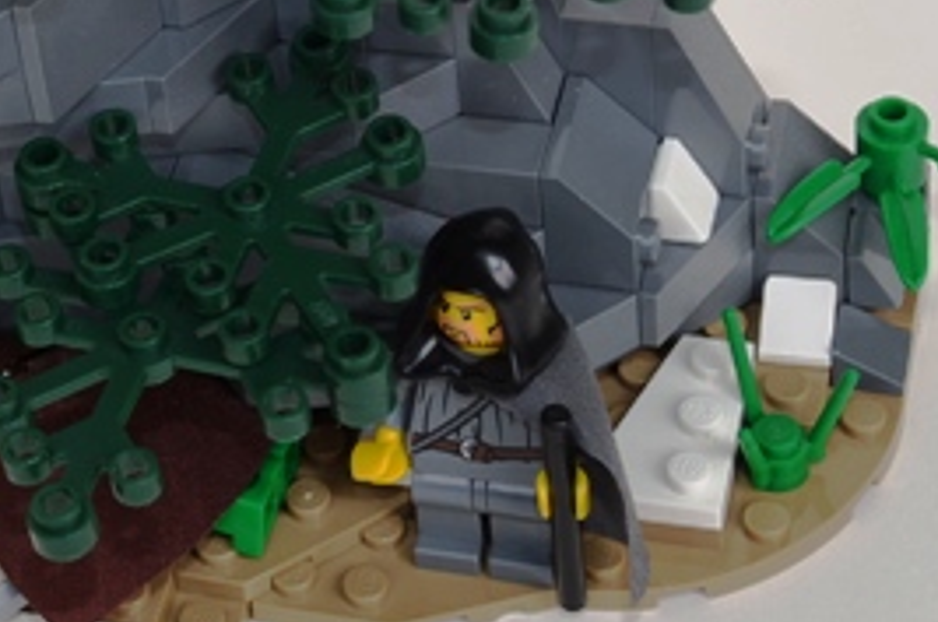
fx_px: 3394
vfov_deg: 10.4
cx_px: -88
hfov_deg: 15.3
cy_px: -46
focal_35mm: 130
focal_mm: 29
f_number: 5.6
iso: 100
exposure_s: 1/160
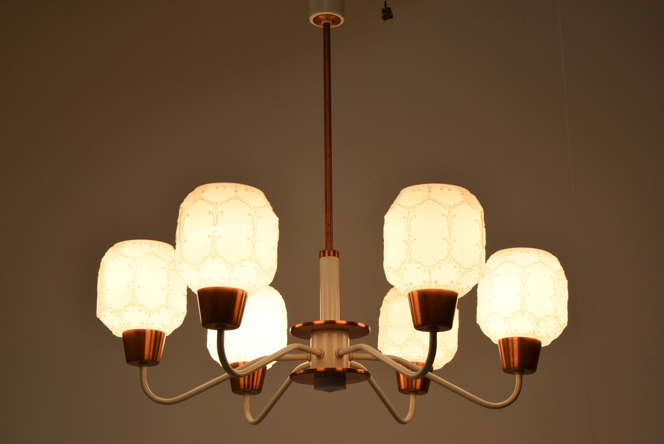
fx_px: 1163
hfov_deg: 31.9
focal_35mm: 63
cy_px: 222
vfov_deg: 21.6
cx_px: 332
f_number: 10
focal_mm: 42
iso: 1600
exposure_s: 1/400
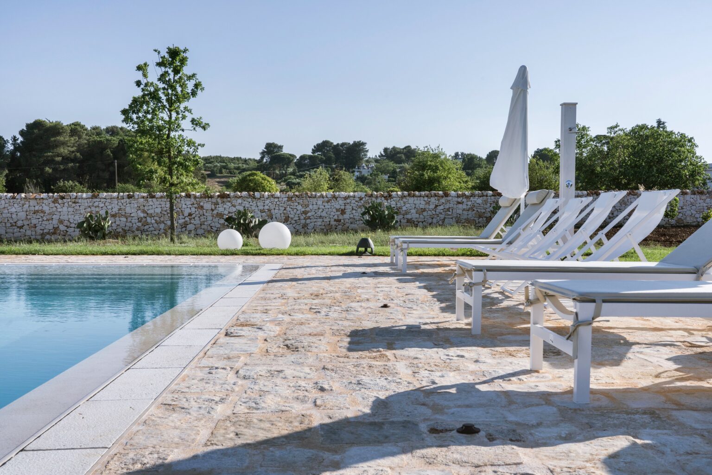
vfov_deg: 35.1
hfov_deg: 50.7
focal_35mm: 38
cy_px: 238
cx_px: 356
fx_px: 751
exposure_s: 1/400
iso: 500
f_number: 16
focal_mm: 38
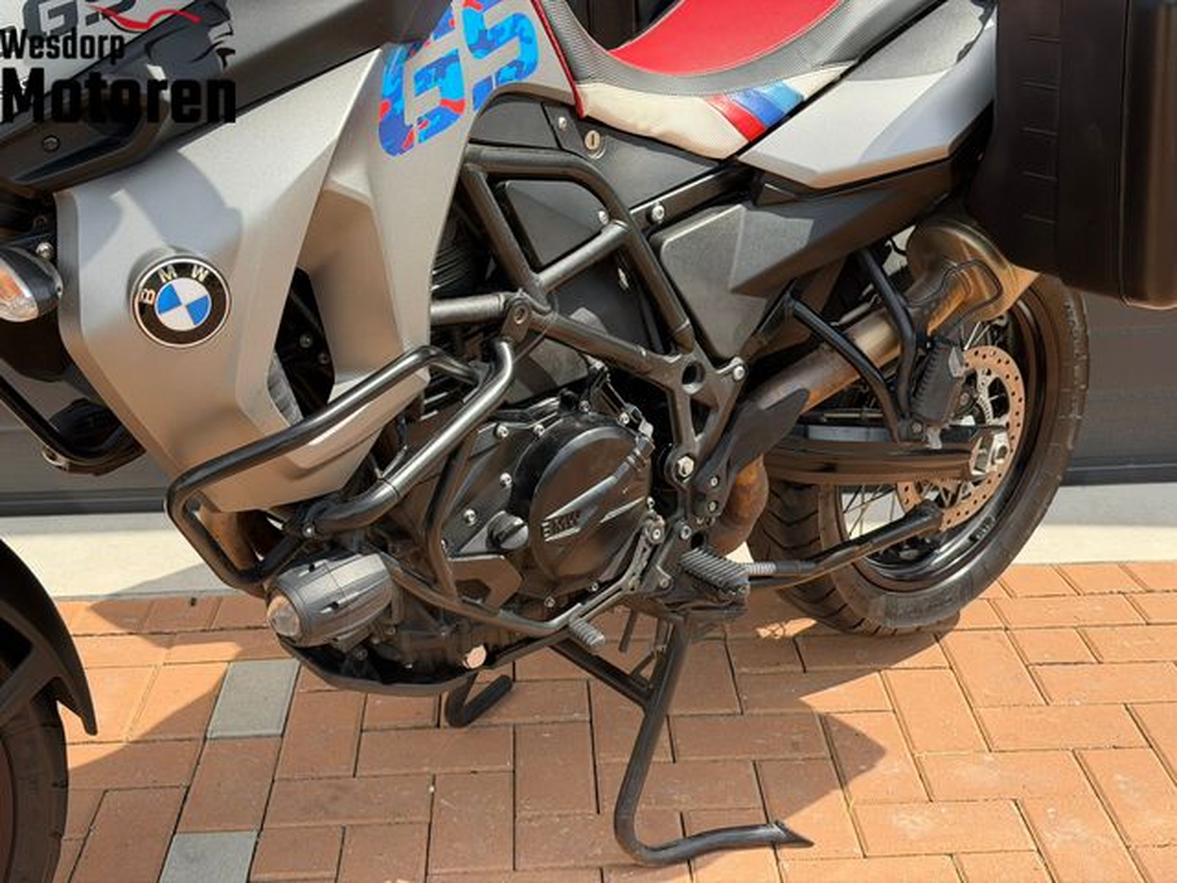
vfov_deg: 30.3
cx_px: 588
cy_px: 442
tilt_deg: -21.2
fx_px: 1632
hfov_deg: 39.7
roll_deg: +0.3
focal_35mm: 48
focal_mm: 6.76
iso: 64
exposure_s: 1/1575
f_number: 1.78
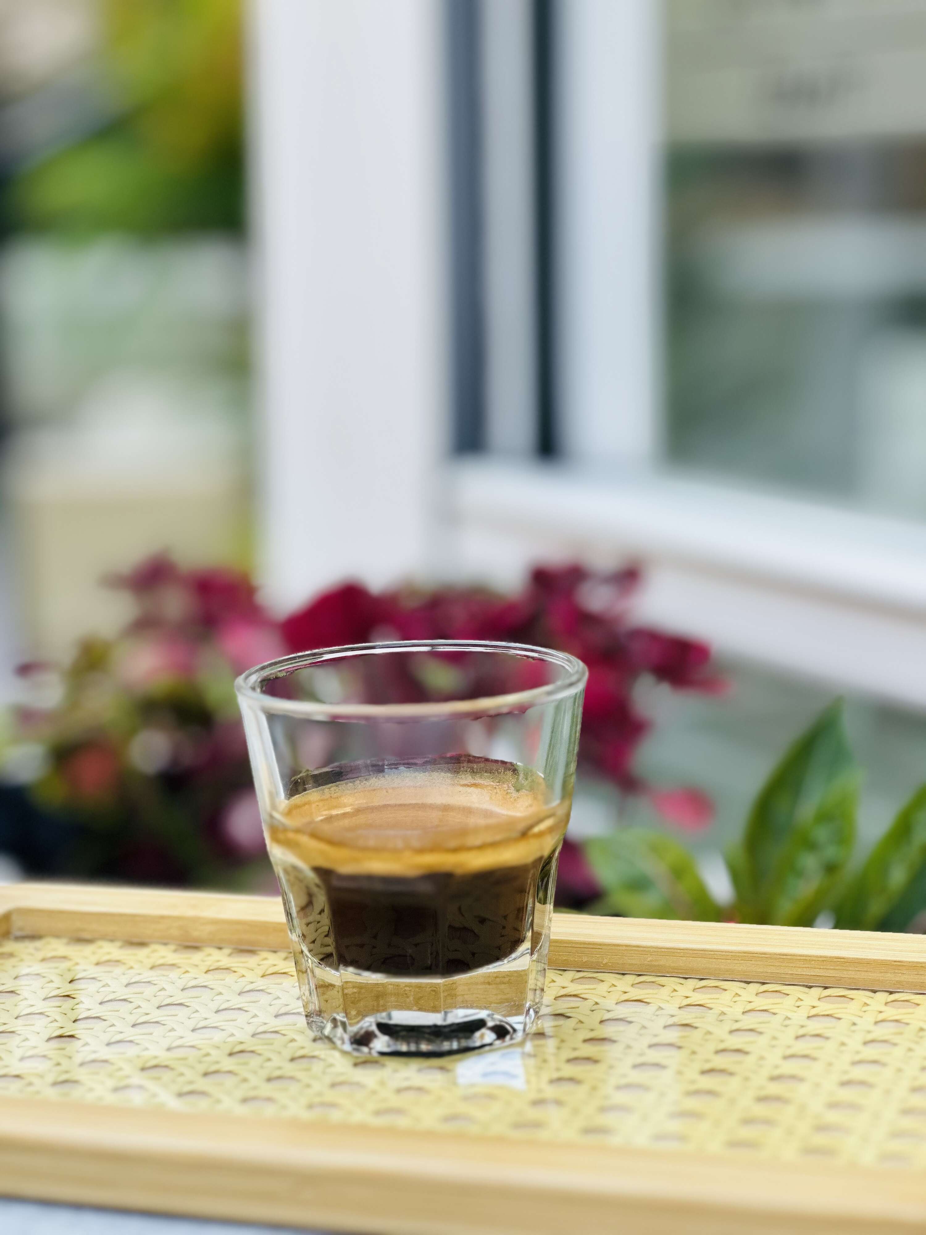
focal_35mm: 77
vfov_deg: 25.3
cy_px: 618
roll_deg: -0.1
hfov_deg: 19.1
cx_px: 463
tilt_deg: -7.2
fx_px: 2746
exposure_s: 1/121
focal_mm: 9
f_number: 2.8
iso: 50
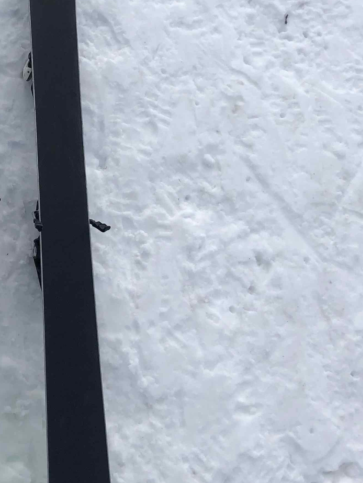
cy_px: 145
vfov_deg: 30.0
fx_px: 895
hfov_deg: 22.6
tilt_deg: -61.4
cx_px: 71
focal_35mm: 64
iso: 25
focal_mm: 3.99
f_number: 1.8
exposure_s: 1/3690
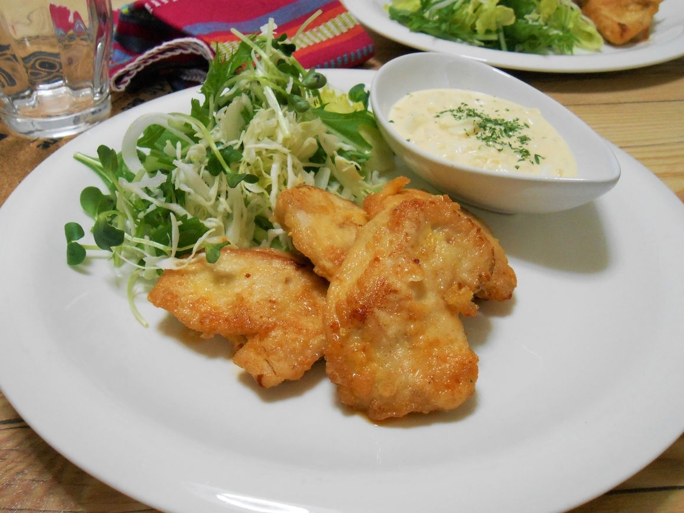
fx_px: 613
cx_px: 340
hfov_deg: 58.3
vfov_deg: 45.4
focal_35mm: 31
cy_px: 257
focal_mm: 5.3
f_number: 3.8
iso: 400
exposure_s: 1/30
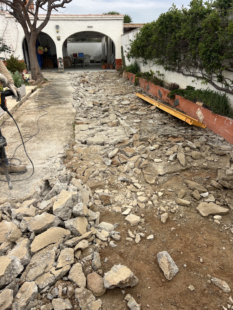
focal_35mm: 26
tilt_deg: -23.0
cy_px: 155
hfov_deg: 53.1
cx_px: 116
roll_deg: +1.6
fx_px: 233
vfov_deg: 67.3
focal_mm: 5.7
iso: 50
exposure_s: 1/552
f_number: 1.5
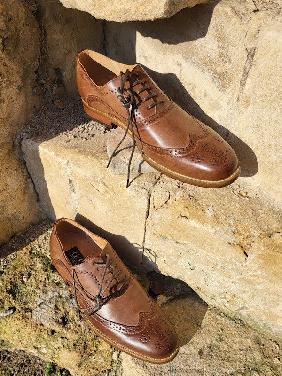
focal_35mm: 26
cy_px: 188
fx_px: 282
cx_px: 141
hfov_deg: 53.1
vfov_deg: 67.3
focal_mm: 5.4
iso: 40
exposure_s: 1/2937
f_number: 1.8
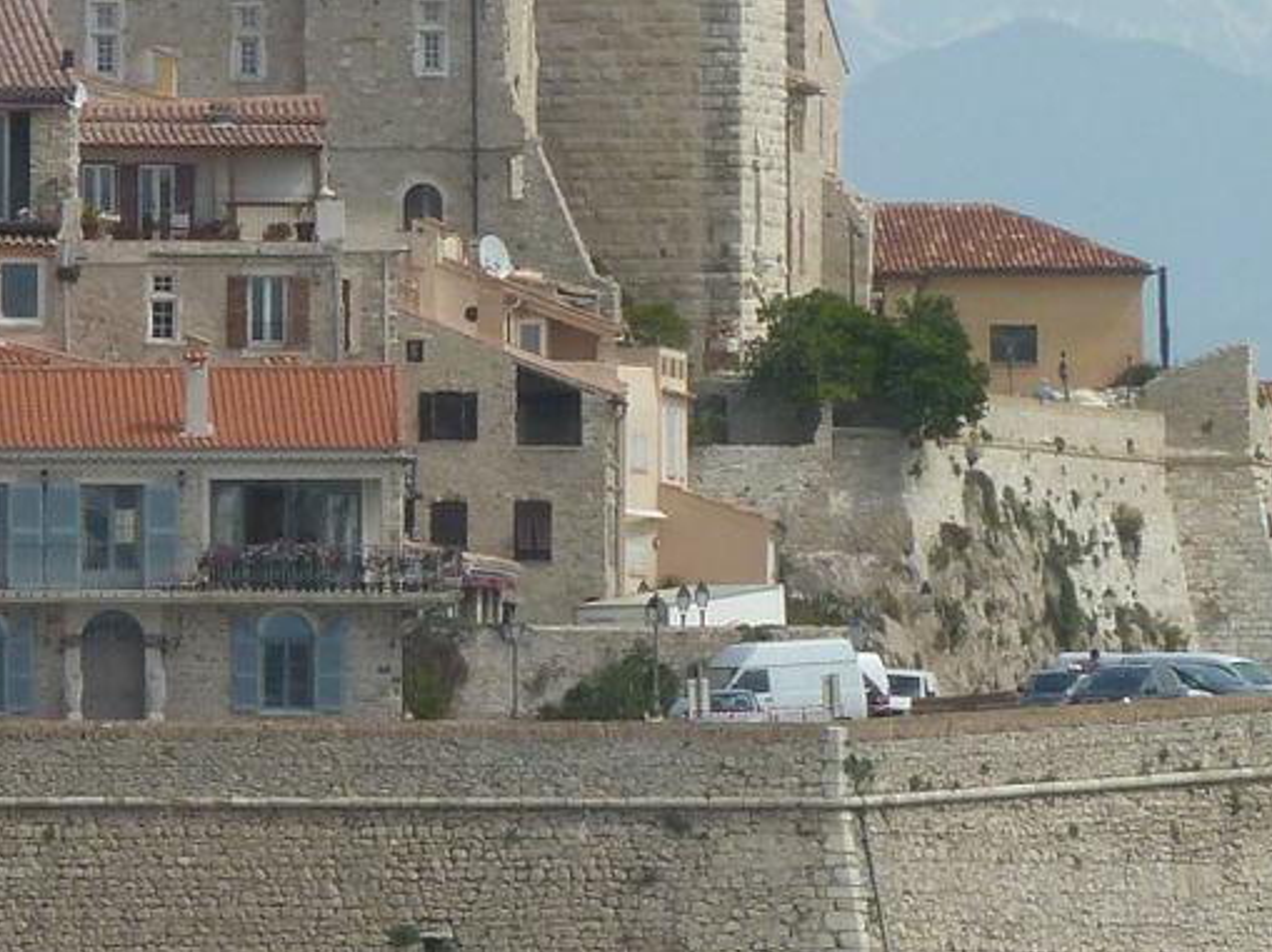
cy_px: 657
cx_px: 100
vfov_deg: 2.2
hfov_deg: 2.9
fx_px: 25227
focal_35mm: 687
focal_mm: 29.9
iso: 100
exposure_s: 1/500
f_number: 5.6
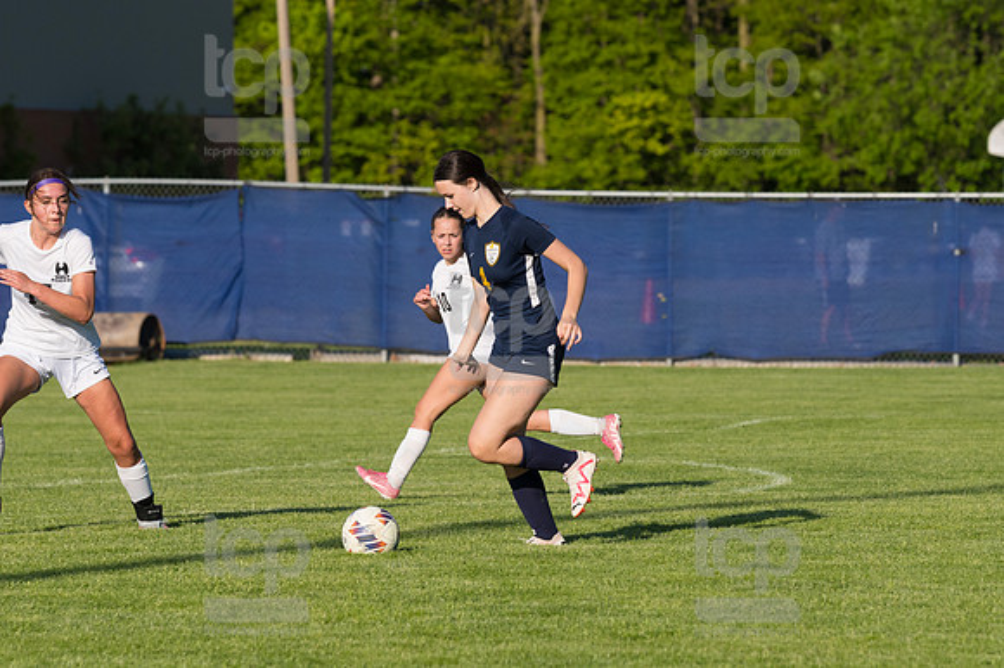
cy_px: 334
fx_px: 7943
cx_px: 502
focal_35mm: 285
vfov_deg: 4.8
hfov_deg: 7.2
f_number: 5.6
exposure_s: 1/1600
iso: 250
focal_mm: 190
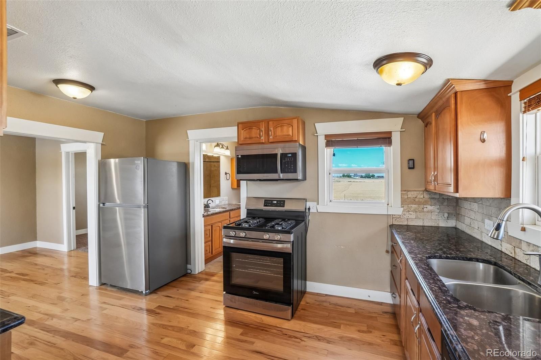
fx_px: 225
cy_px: 180
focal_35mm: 15
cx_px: 270
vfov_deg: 77.3
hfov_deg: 100.4
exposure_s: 1/25
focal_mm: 10
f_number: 8
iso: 400
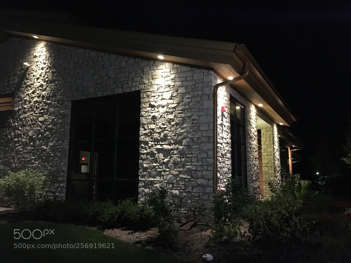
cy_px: 132
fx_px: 294
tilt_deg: +8.7
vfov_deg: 48.2
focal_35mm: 29
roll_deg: +0.1
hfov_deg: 61.7
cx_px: 176
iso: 320
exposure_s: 1/15
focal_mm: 4.15
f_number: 2.2
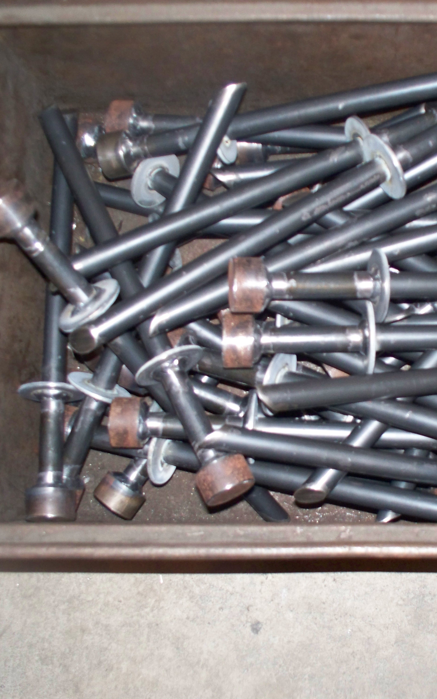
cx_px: 345
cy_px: 349
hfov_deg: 25.0
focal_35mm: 51
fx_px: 972
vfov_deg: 39.6
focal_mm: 7.54
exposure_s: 1/30
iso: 200
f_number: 2.8
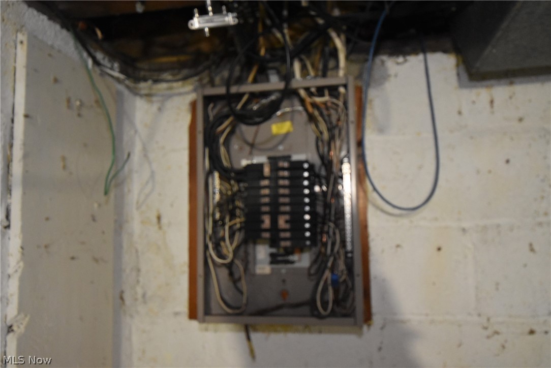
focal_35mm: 36
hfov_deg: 53.1
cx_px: 276
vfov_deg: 36.9
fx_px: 551
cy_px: 184
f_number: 4.5
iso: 4000
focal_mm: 24
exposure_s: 1/60
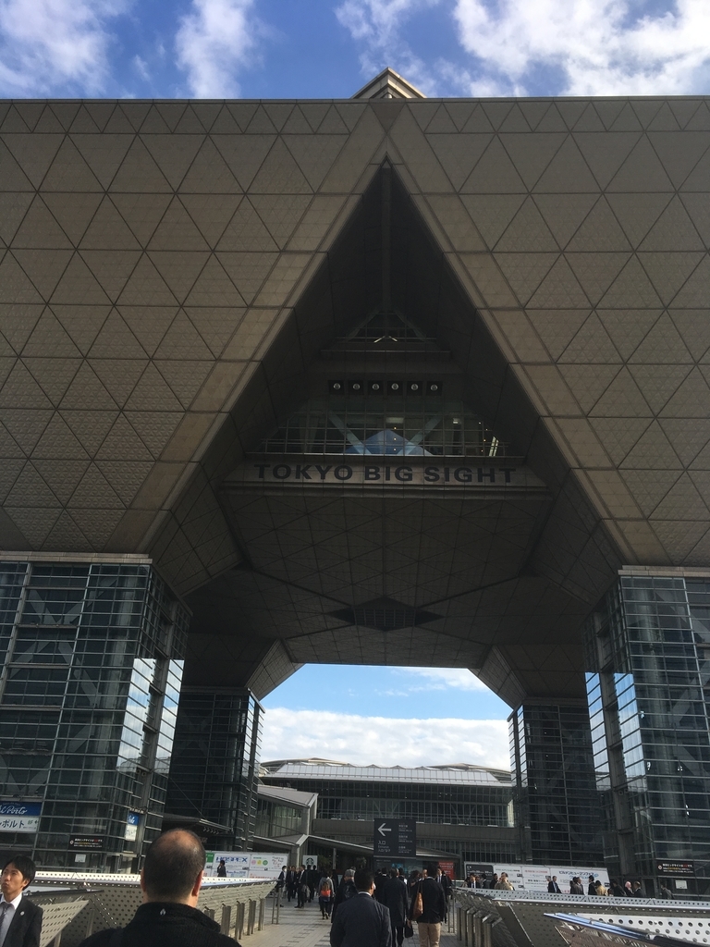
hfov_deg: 48.2
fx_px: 793
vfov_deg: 61.7
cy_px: 474
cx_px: 355
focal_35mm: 29
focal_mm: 4.15
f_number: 2.2
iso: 25
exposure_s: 1/1166
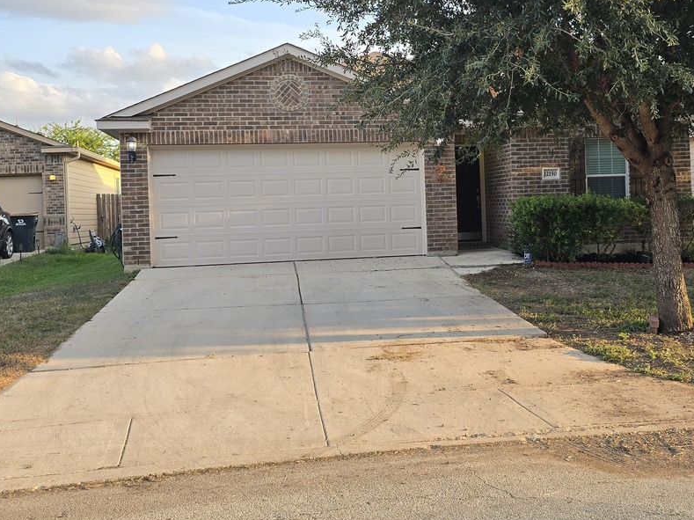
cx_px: 413
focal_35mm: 42
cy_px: 190
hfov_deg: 44.6
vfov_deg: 34.1
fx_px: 842
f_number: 1.7
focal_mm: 6.3
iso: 20
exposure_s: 1/180
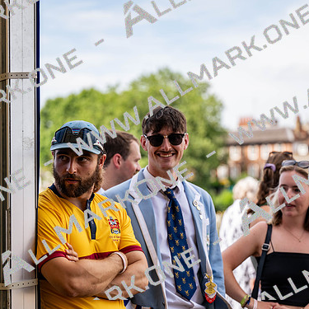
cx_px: 169
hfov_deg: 18.9
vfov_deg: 18.9
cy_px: 159
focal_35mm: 92
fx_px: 929
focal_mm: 70
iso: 90
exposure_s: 1/1000
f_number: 2.8
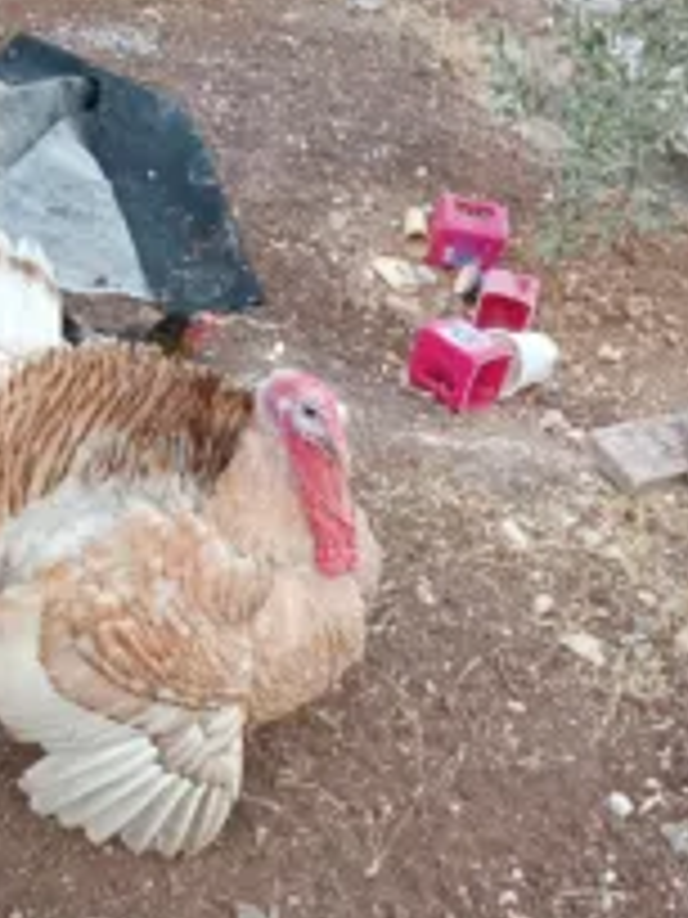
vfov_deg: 34.8
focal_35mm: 55
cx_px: 301
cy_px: 544
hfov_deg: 26.5
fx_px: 1458
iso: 112
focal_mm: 3.37
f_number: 2.2
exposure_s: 1/182
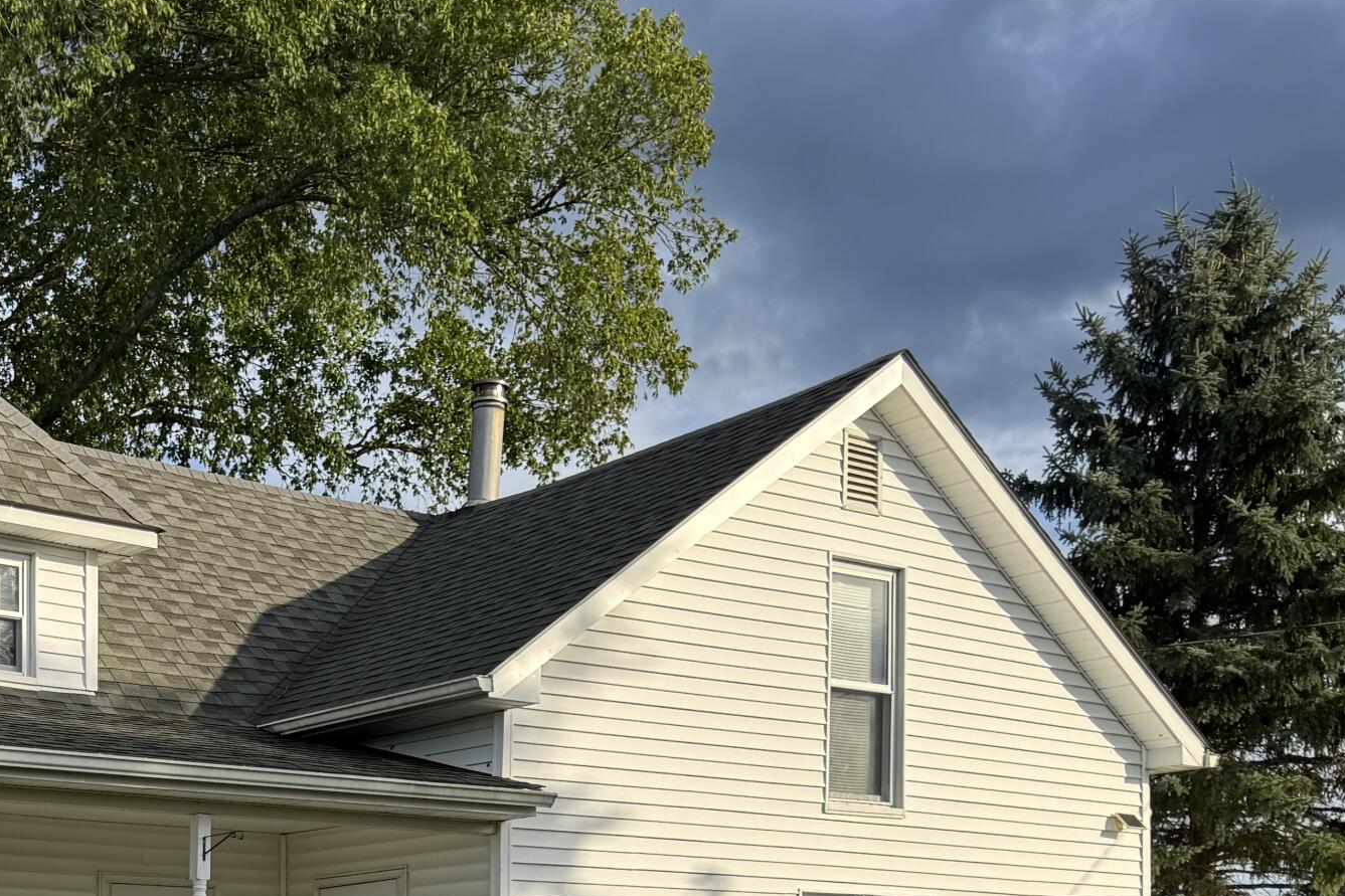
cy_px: 1092
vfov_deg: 22.2
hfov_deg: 34.0
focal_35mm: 56
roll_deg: -0.2
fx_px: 2092
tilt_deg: -2.2
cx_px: 169
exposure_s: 1/2252
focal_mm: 6.76
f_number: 1.78
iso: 80
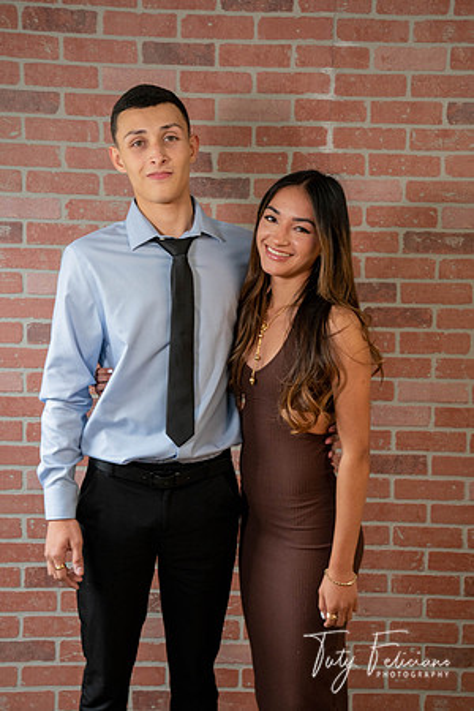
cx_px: 237
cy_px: 356
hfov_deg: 26.5
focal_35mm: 51
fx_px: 1007
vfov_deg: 38.9
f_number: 5.6
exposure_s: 1/80
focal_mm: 51
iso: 1600
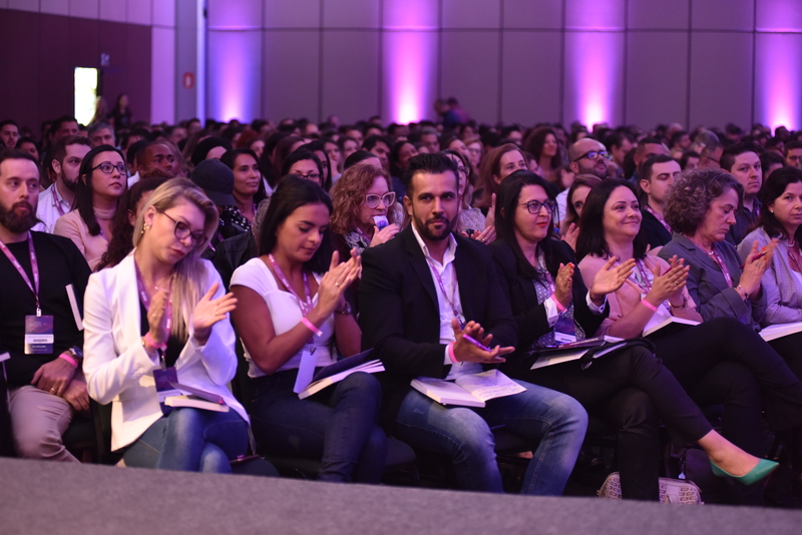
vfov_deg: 17.1
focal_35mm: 80
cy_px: 268
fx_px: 1783
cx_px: 401
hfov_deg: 25.4
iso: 2500
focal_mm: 80
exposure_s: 1/100
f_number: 2.8
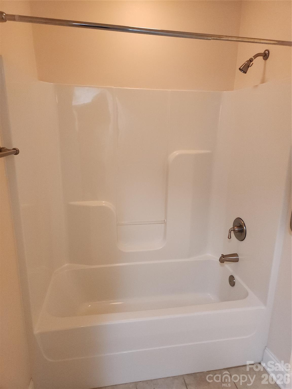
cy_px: 194
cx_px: 146
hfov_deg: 58.9
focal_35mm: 23
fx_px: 259
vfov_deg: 73.9
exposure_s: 1/120
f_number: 1.8
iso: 500
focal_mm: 5.4
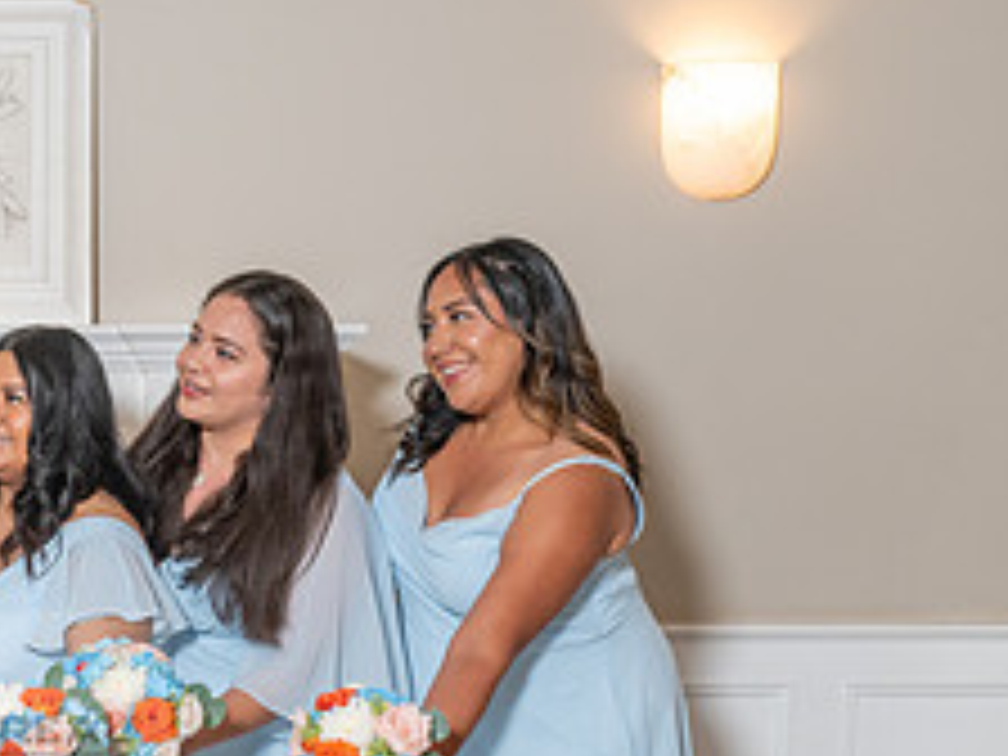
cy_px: 689
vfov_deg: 17.3
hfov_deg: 21.2
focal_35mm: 84
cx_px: -279
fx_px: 2446
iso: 640
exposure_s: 1/160
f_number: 4.5
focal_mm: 32
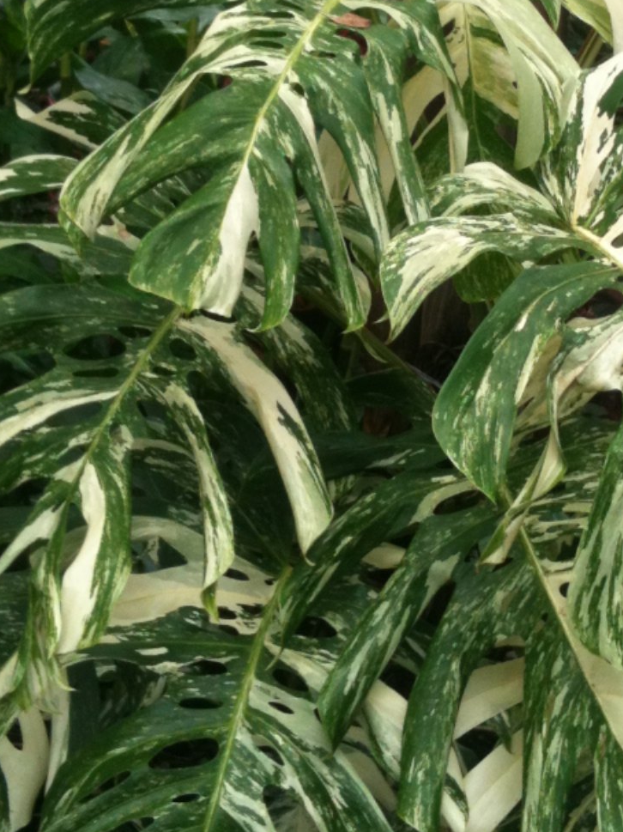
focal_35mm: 74
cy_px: 236
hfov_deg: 19.8
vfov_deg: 26.1
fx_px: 1777
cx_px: 415
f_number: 2.8
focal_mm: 3.85
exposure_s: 1/196
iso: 64
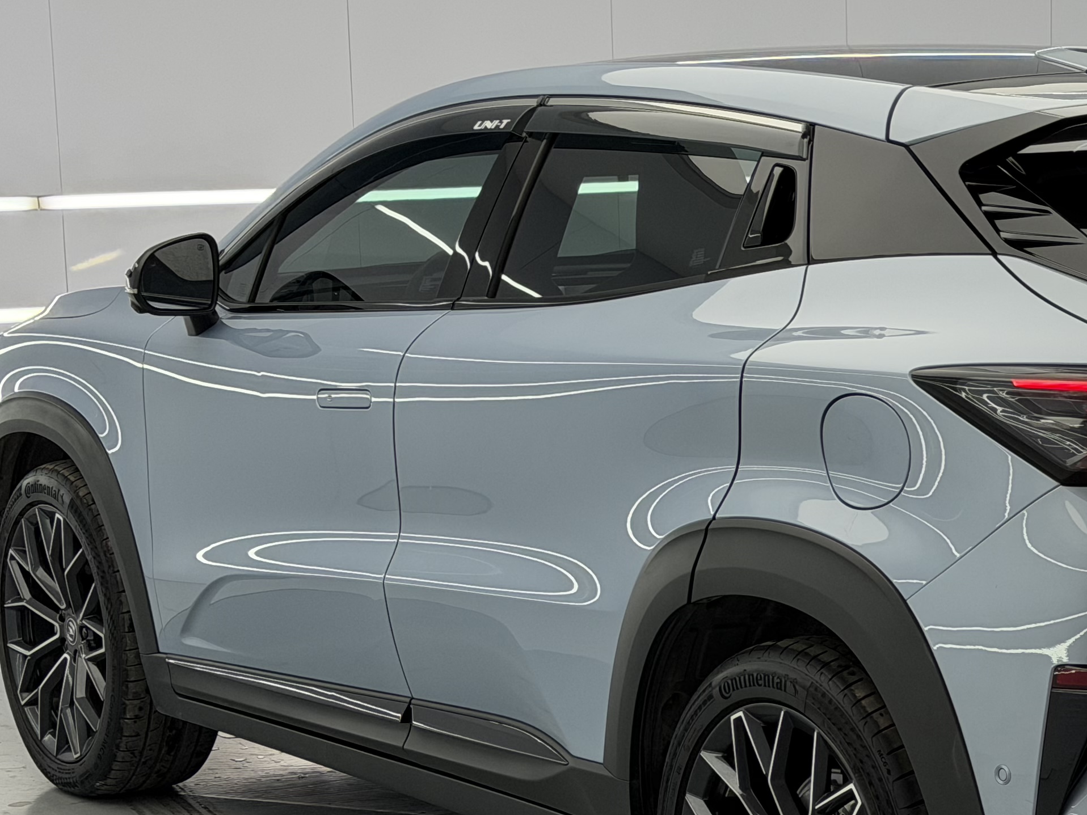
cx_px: 971
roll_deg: +0.2
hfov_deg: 19.1
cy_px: 560
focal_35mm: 101
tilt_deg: -9.5
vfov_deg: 14.6
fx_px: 3172
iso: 64
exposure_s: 1/239
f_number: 1.78
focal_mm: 6.76
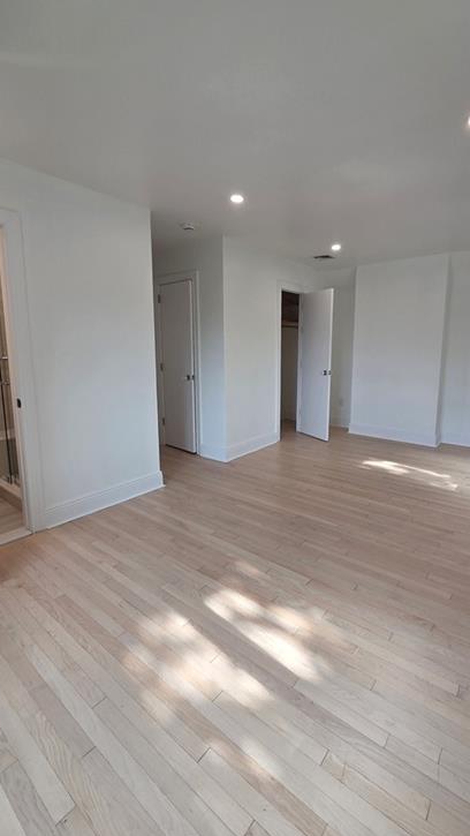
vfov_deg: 103.0
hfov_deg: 70.4
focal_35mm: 15
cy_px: 405
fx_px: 332
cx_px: 258
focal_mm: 2.2
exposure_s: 1/99.8
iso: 50
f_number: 2.2
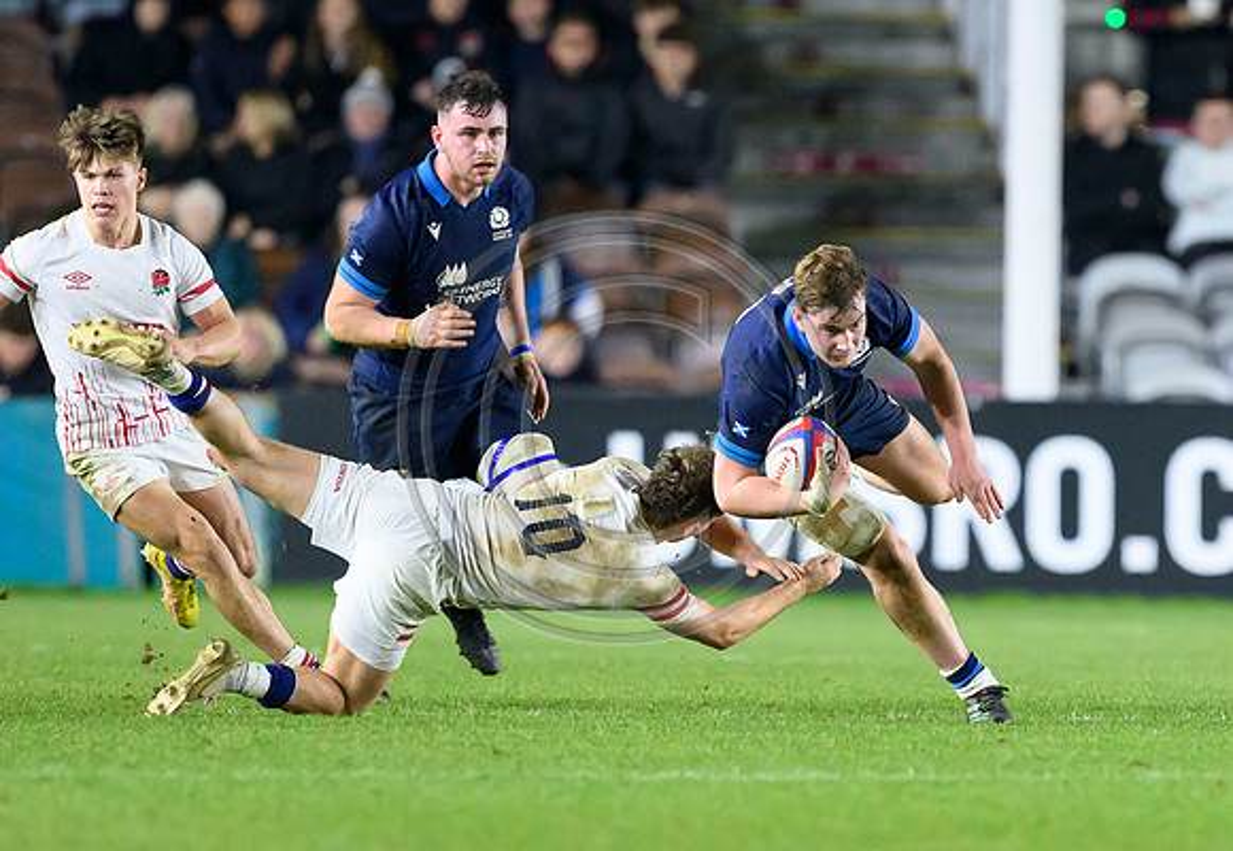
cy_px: 788
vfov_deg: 1.6
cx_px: 893
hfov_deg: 2.3
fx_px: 30377
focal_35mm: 878
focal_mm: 400
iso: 8000
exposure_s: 1/1000
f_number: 3.5
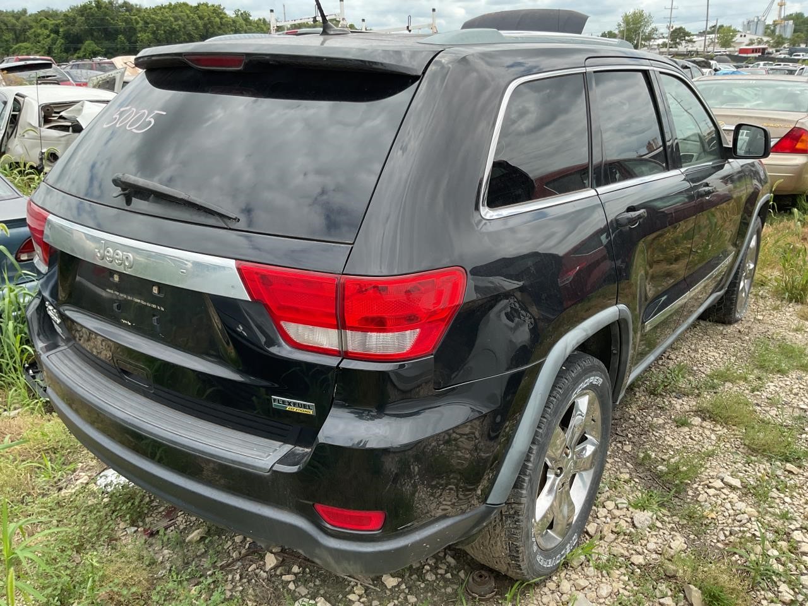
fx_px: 677
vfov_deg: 48.2
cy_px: 303
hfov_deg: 61.7
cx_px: 404
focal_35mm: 29
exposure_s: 1/666
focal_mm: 3
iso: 16
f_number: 1.8
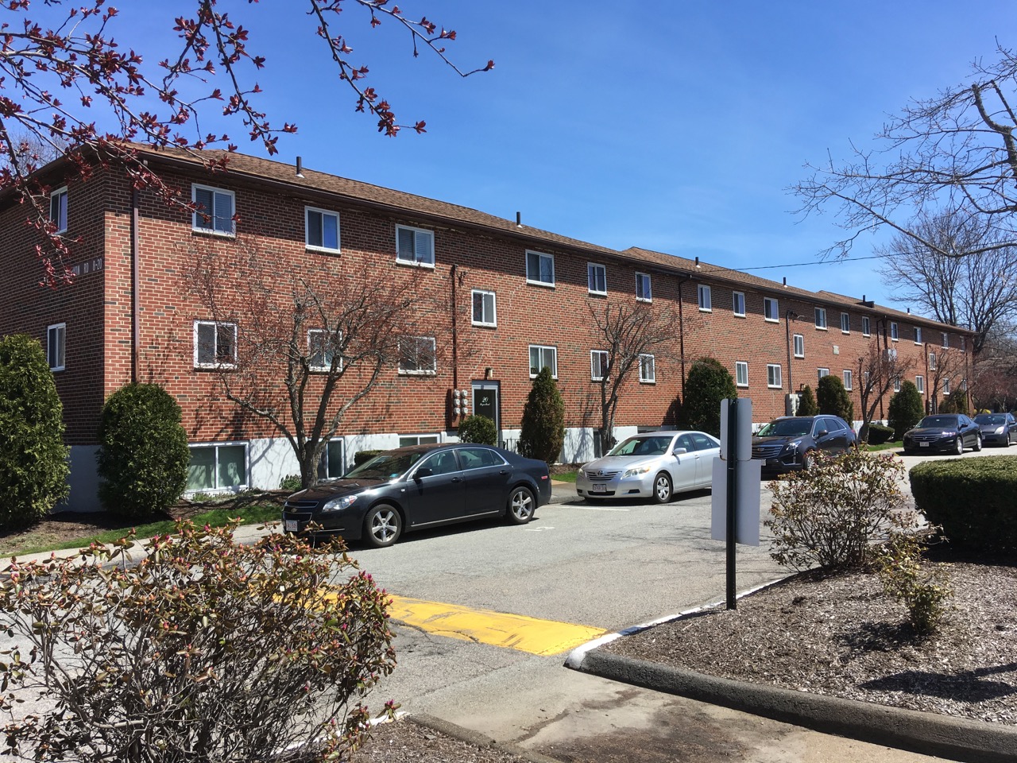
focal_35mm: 29
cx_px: 508
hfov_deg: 61.7
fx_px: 852
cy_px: 382
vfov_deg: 48.2
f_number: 2.2
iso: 25
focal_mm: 4.15
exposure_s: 1/1054
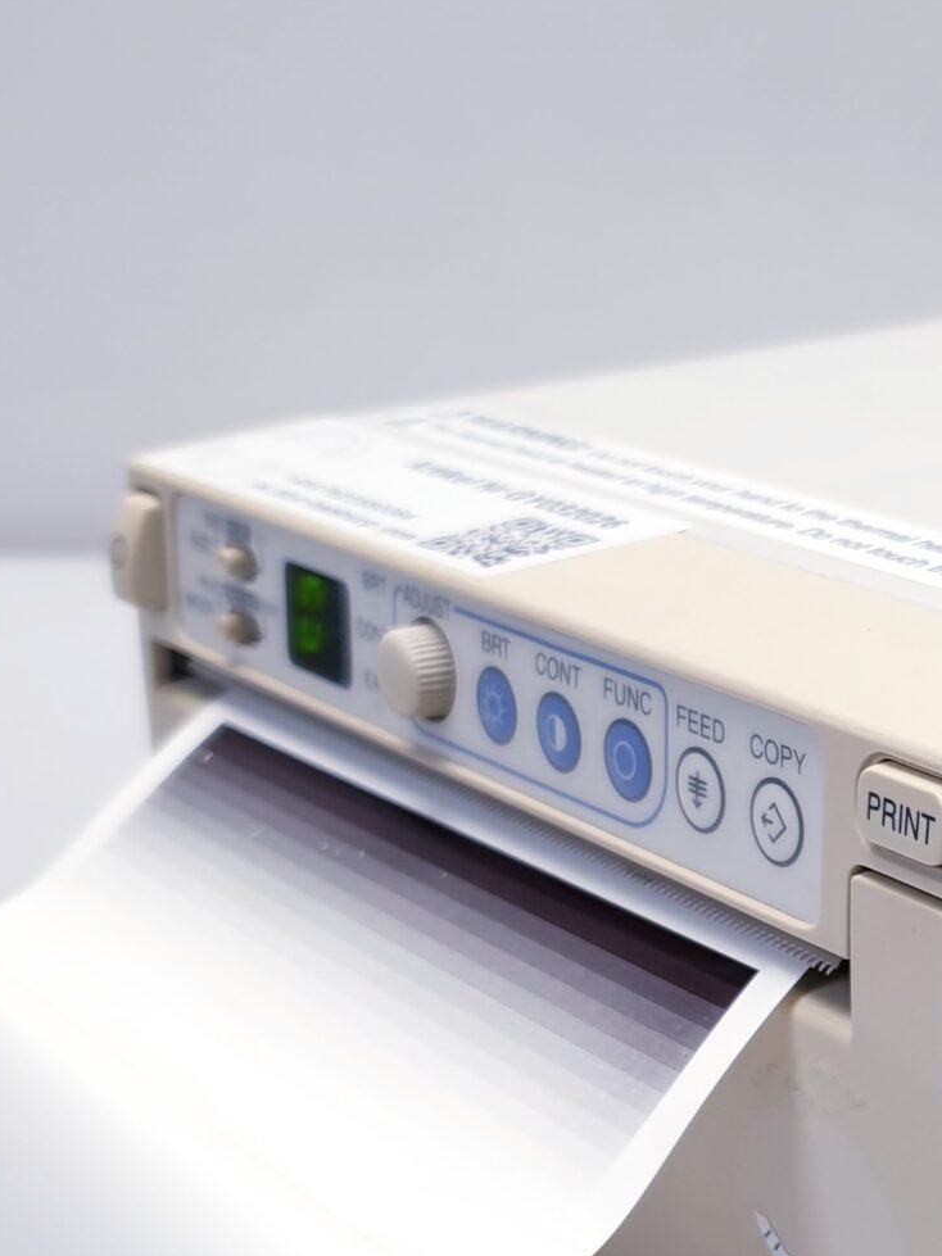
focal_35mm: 68
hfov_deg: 20.5
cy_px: 879
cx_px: 1055
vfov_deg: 28.3
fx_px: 2468
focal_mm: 4.3
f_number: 1.5
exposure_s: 1/100
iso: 50
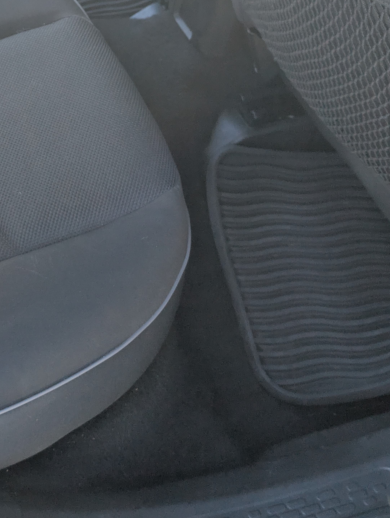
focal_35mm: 68
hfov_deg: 20.9
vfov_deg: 27.9
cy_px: 102
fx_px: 1019
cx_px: -3
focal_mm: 6.9
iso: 16
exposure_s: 1/229
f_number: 1.68
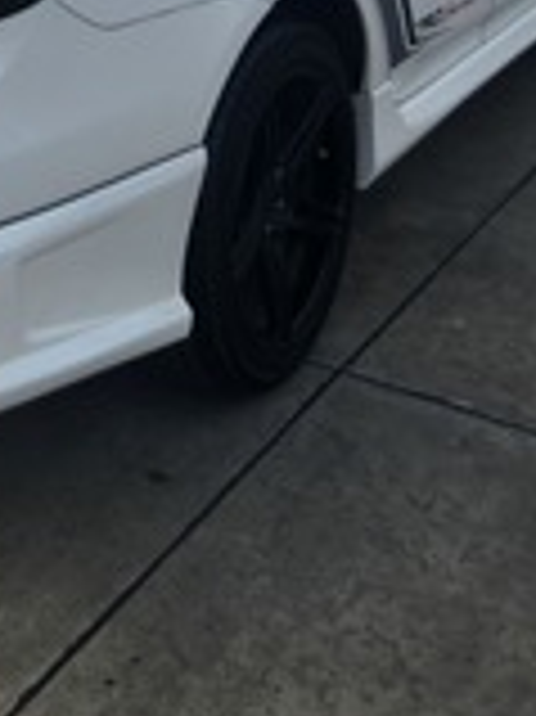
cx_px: 9
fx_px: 1799
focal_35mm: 87
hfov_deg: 16.6
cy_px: -432
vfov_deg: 19.0
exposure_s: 1/880
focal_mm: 5.4
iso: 20
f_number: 1.8
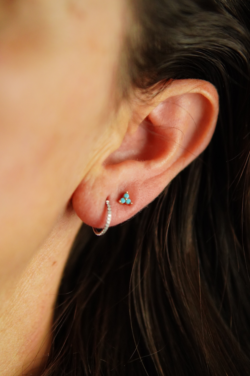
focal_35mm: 75
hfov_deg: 18.2
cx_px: 125
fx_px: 781
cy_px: 188
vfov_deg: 27.0
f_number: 2
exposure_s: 1/1250
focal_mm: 50
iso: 1600
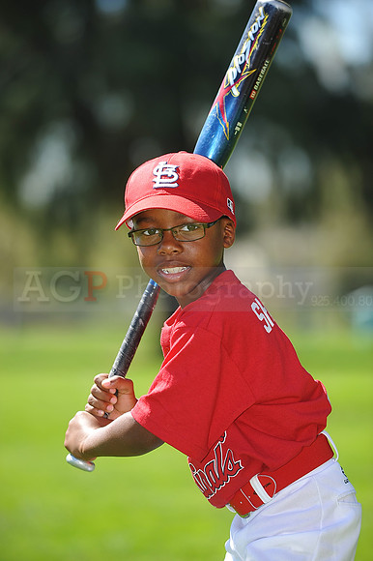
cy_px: 280
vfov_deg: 12.5
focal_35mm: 165
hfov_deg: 8.3
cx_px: 186
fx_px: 2567
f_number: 4.5
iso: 200
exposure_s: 1/640
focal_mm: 165
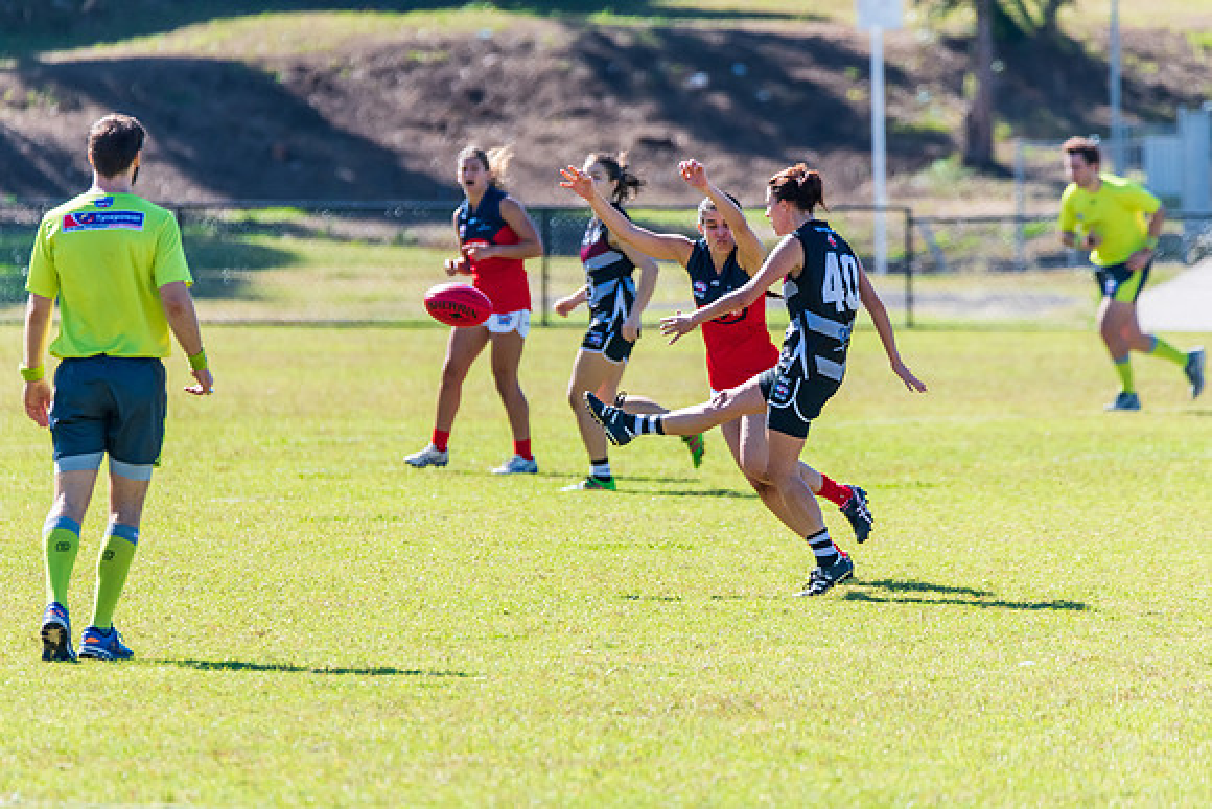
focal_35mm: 493
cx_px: 606
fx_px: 16616
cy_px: 404
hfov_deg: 4.2
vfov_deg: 2.8
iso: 800
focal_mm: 460
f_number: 6.3
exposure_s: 1/2000
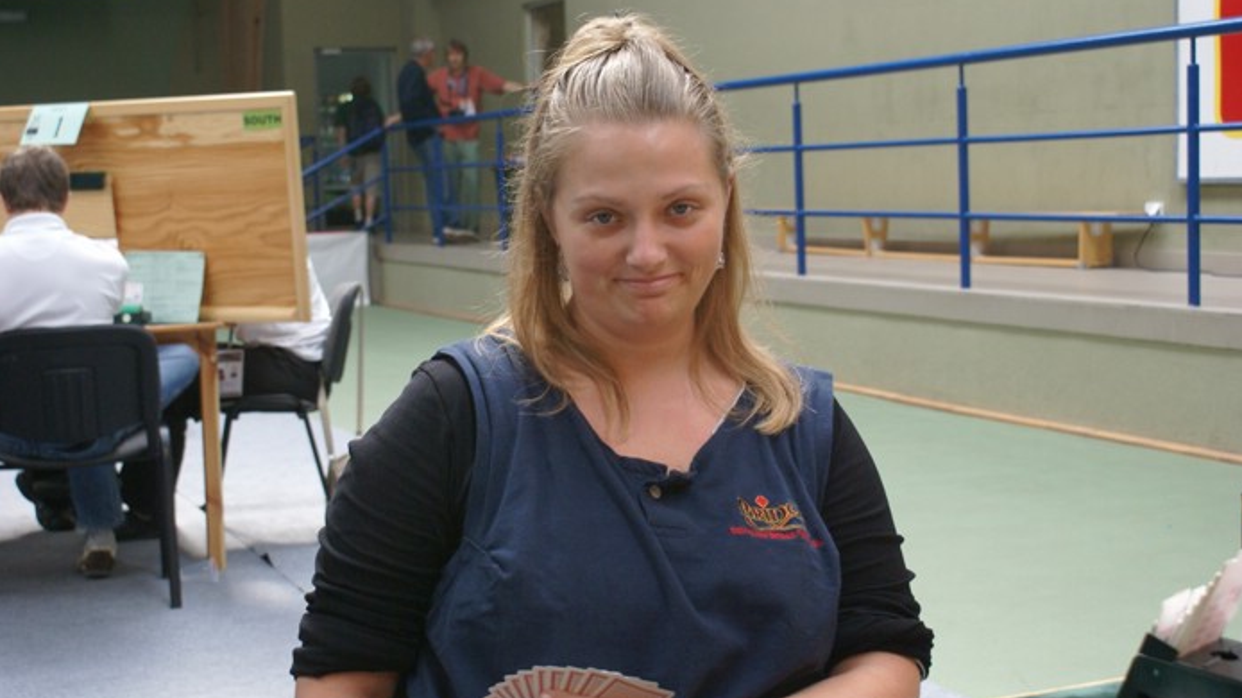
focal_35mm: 56
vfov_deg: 21.6
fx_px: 1828
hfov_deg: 37.5
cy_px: 399
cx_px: 625
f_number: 5.6
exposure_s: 1/60
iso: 500
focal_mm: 35
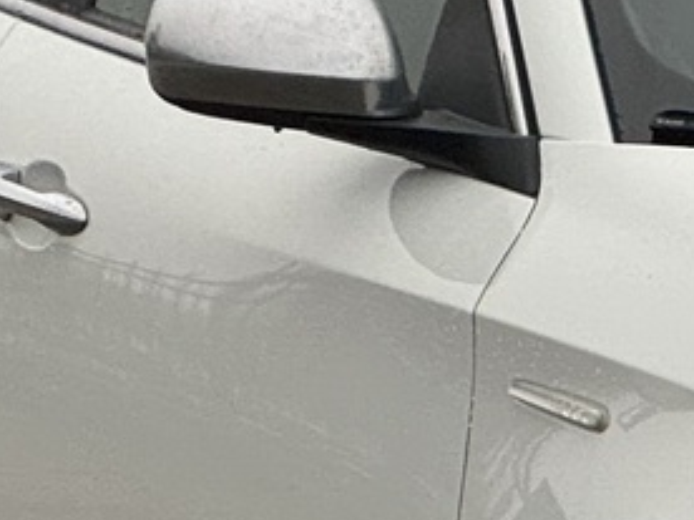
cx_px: 1192
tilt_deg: -3.6
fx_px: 8942
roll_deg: +0.2
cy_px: 156
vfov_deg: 3.3
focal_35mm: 446
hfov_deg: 4.4
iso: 125
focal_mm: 9
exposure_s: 1/195
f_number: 2.8
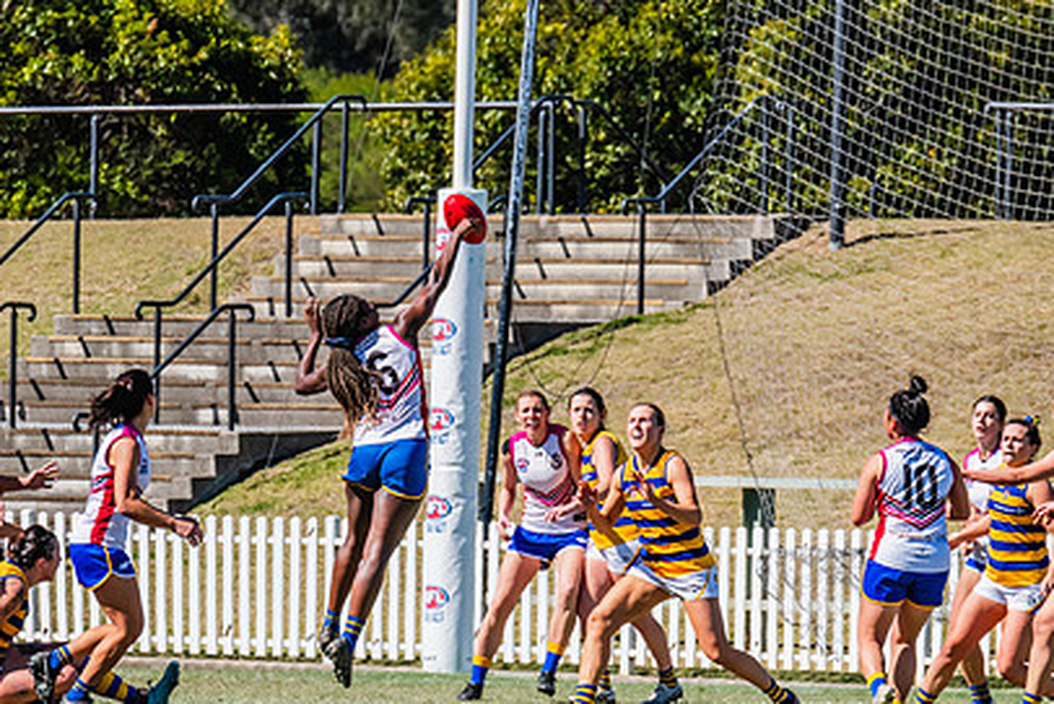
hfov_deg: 3.4
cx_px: 439
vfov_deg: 2.3
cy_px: 448
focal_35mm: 606
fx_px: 17748
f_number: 13
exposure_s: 1/1600
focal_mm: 420
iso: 800
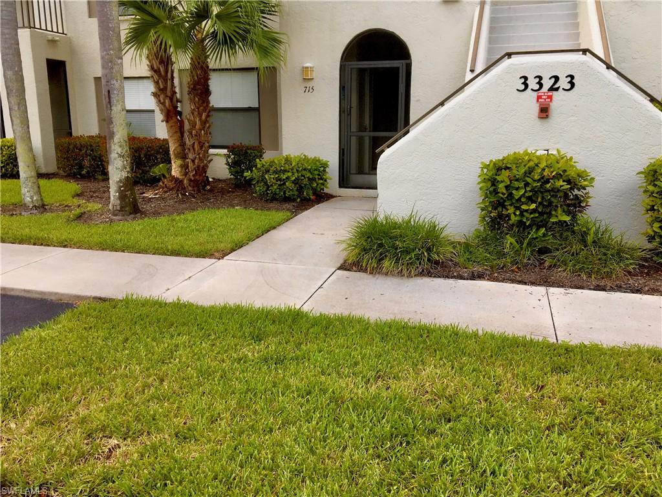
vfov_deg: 48.2
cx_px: 331
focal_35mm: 29
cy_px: 248
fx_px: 555
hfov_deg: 61.7
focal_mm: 4.15
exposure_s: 1/487
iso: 25
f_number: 2.2
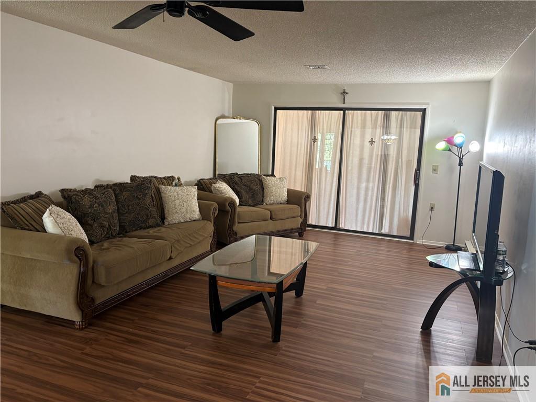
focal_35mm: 26
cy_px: 201
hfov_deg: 67.3
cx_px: 268
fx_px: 403
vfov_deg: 53.1
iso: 200
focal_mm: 5.96
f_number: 1.6
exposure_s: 1/60
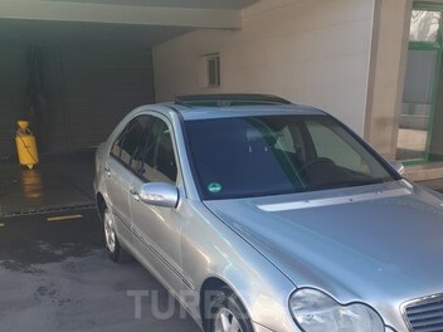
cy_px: 304
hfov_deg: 49.0
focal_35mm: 38
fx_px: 486
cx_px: 224
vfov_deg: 35.3
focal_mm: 3.6
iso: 40
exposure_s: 1/271
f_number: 1.9
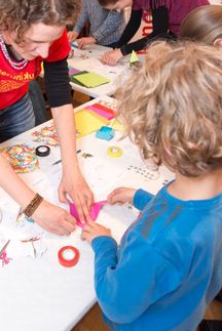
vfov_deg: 49.7
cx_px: 69
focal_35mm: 38
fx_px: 351
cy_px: 109
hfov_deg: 34.7
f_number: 5.6
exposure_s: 1/60
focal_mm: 24
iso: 1600
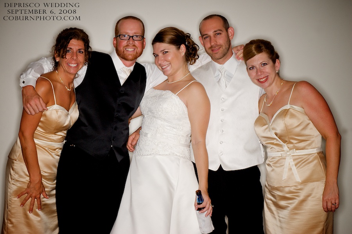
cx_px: 176
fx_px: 587
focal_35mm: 60
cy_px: 117
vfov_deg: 22.6
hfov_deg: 33.4
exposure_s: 1/250
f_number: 16
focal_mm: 40
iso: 200
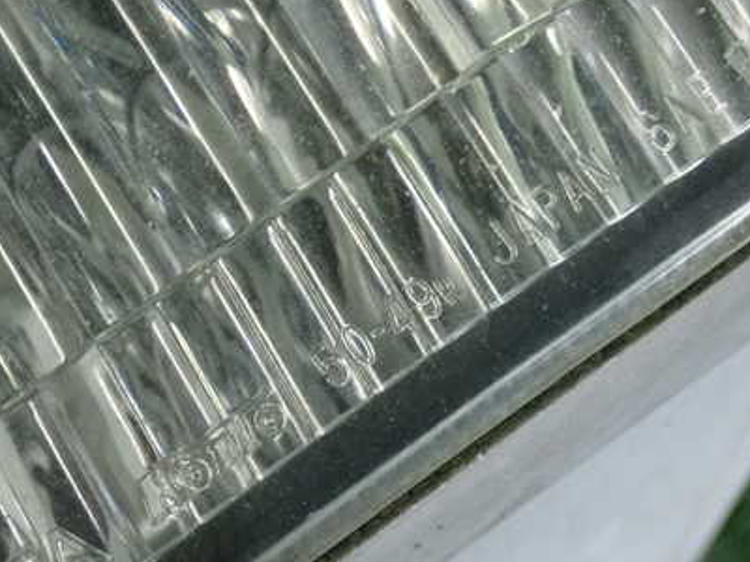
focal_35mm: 93
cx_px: 287
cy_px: 369
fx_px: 2015
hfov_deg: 21.0
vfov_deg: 15.9
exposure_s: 1/125
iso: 1600
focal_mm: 11.09
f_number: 3.6
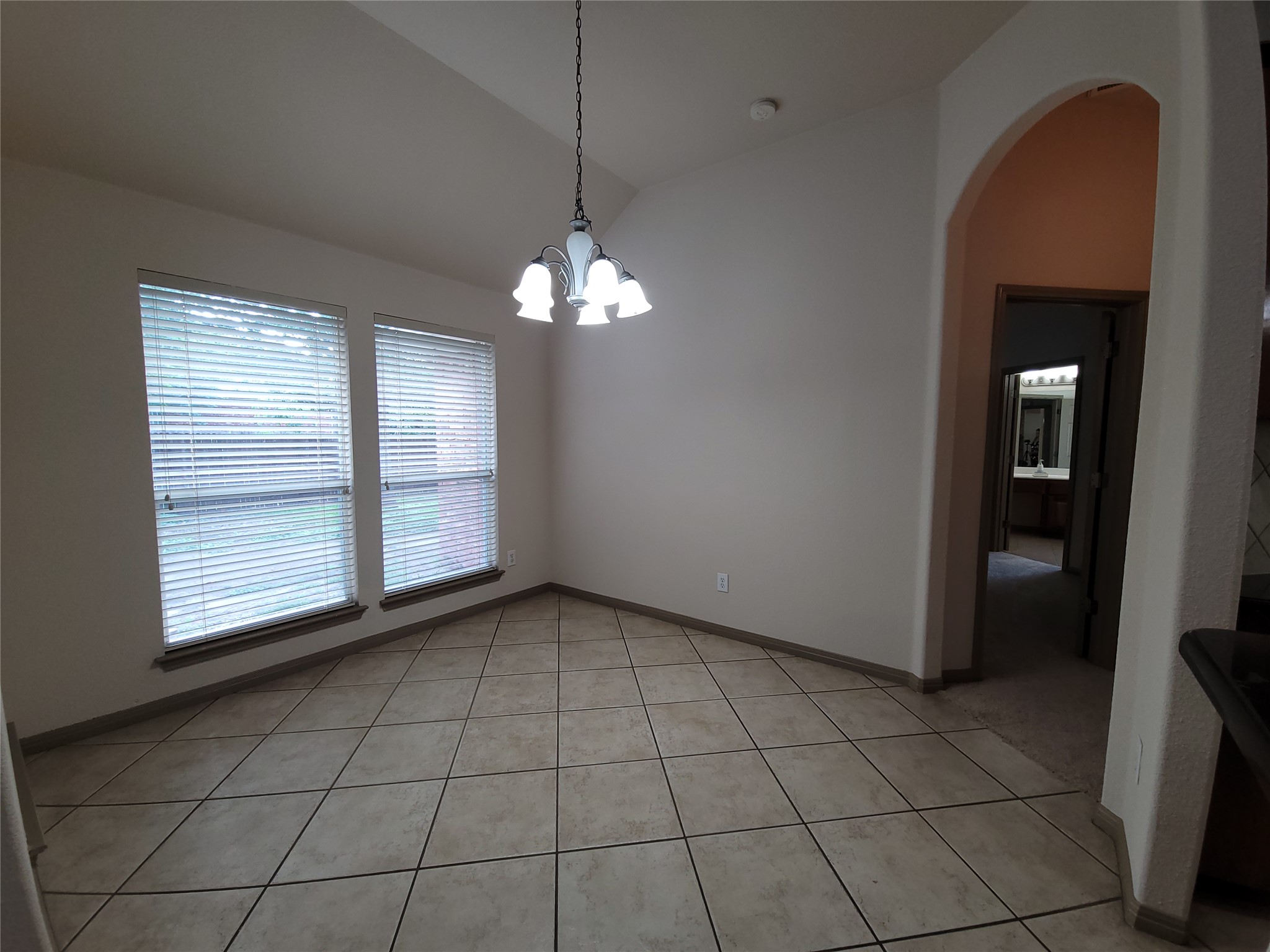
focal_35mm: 13
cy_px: 476
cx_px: 635
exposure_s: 1/30
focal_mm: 2.2
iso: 80
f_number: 2.2
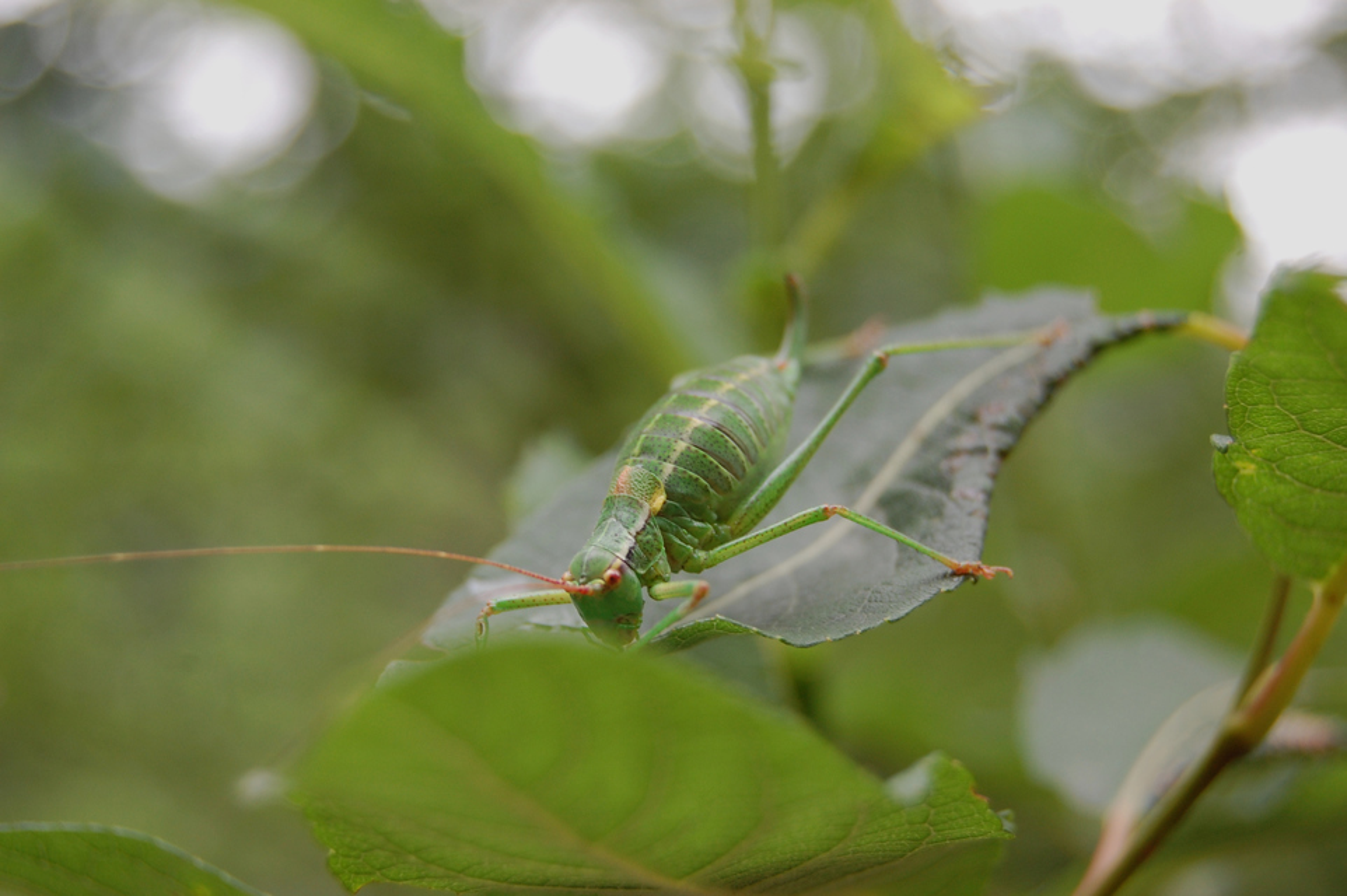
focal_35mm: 72
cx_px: 674
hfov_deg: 28.1
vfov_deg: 18.9
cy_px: 448
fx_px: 2692
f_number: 5.6
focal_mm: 48
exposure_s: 1/80
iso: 400
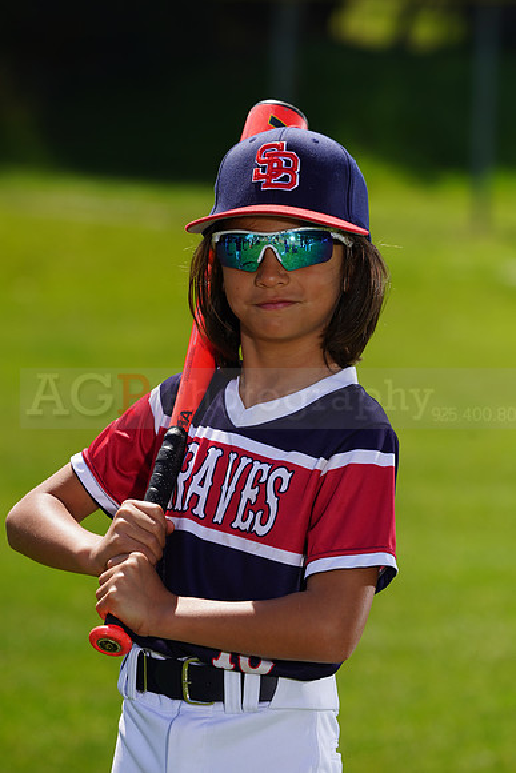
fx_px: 5500
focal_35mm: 256
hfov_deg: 5.4
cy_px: 386
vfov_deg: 8.0
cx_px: 258
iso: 100
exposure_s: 1/250
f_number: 8
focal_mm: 256
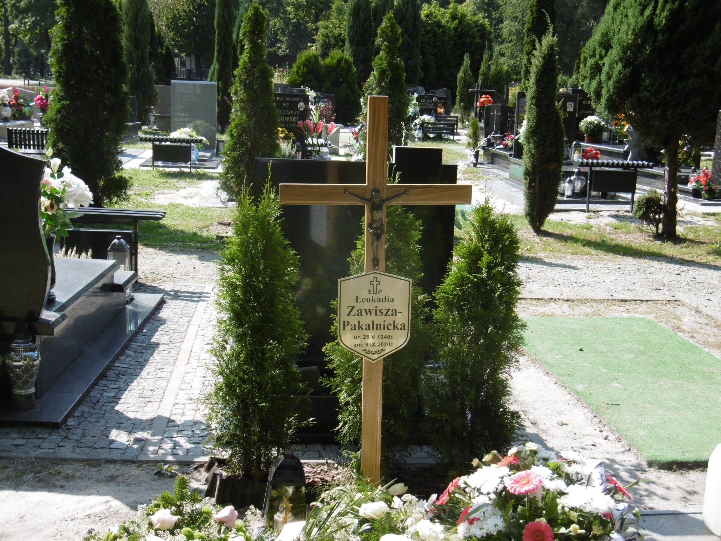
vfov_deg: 28.6
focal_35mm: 51
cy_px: 270
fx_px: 1062
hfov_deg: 37.5
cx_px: 360
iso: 100
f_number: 4
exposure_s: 1/320
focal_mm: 9.2
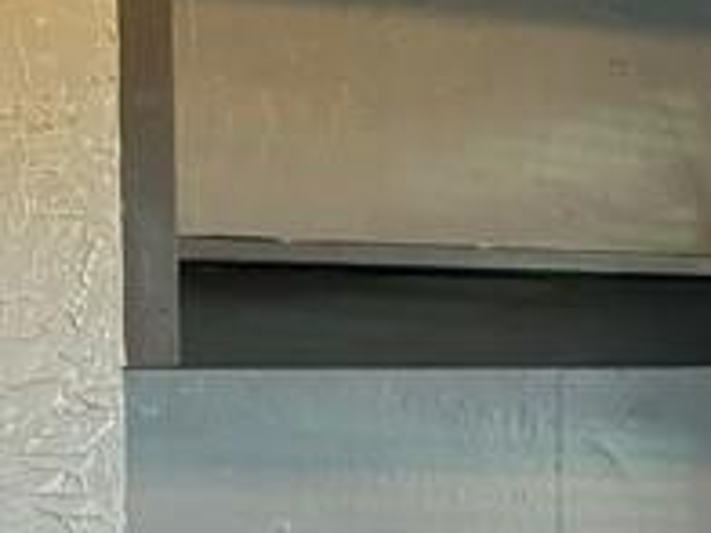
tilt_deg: -1.8
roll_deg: +0.3
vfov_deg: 10.9
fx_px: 2793
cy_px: 453
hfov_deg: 12.6
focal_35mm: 136
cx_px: 1451
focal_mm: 5.96
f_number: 1.6
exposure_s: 1/60
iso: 160
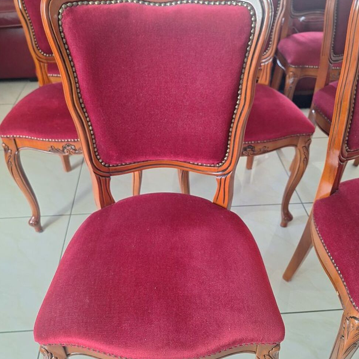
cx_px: 179
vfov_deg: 57.3
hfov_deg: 57.3
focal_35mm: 28
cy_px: 184
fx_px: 329
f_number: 1.8
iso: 160
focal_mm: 5.54
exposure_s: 1/50
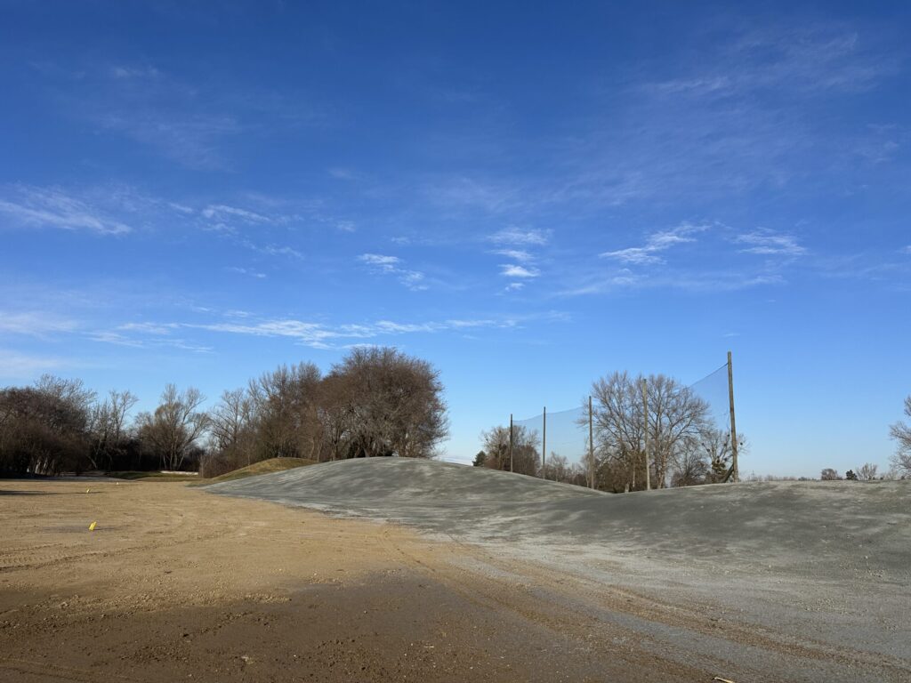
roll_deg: -2.7
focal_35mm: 24
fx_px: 632
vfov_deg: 56.8
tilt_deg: +12.7
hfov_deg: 71.6
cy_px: 342
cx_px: 456
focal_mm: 6.86
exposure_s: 1/4762
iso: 80
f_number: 1.78
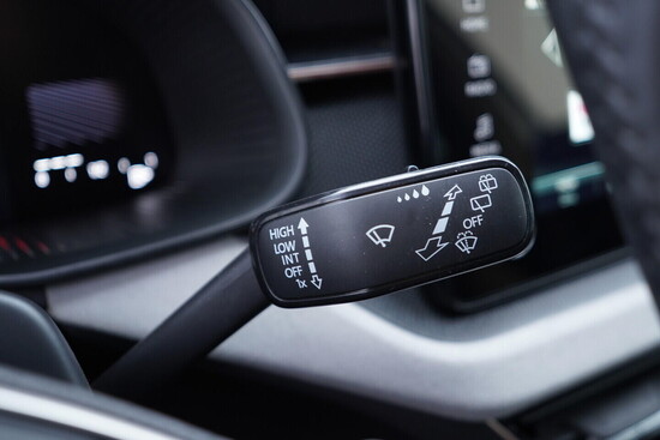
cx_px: 330
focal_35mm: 36
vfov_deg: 36.9
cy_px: 220
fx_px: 660
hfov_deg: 53.1
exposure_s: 1/40
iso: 400
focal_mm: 24
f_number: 2.8
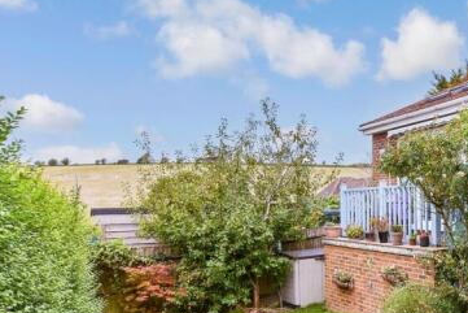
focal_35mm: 29
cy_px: 218
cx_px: 373
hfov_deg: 58.8
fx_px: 377
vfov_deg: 44.1
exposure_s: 1/200
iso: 200
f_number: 8
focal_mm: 11
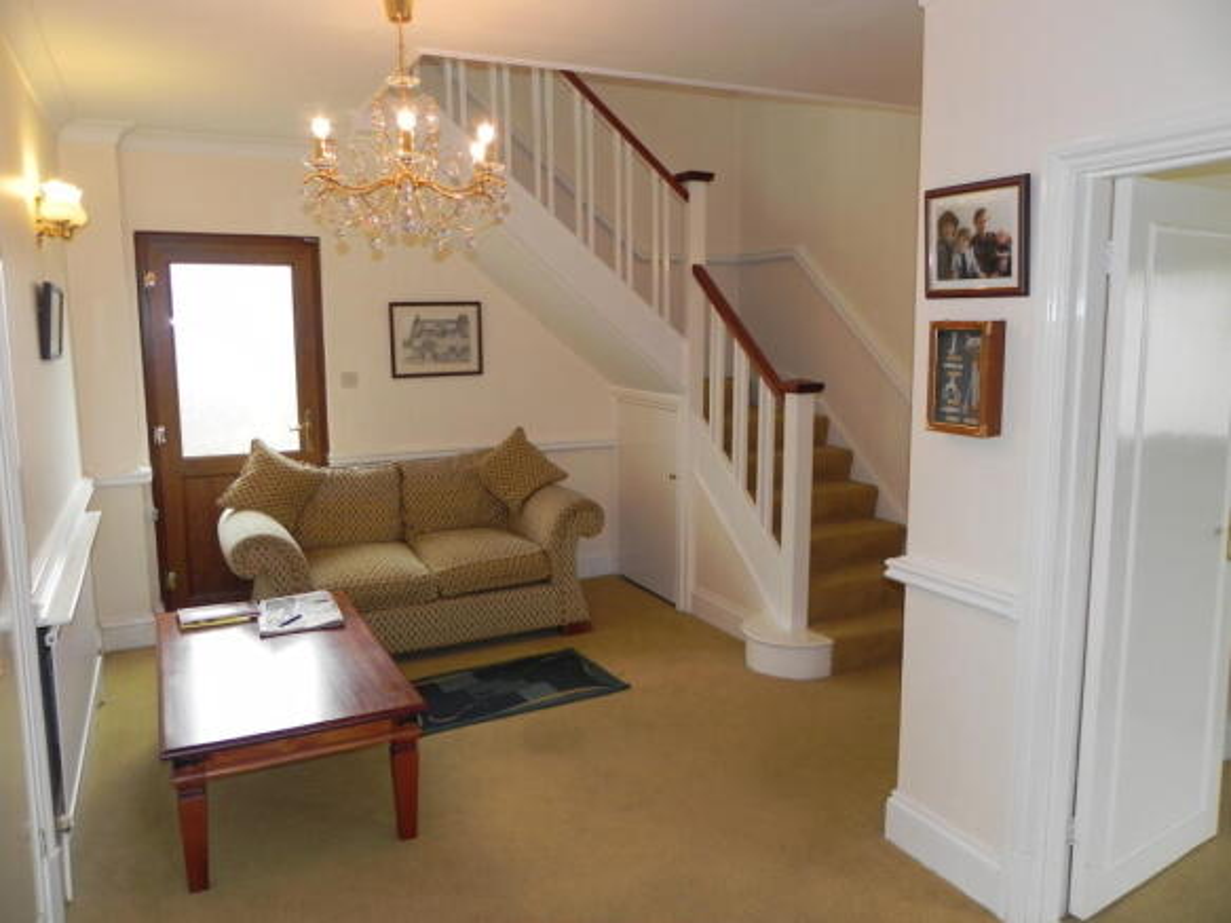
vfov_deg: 53.0
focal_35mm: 26
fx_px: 924
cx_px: 616
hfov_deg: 67.3
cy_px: 462
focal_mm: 4.6
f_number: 3.5
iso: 160
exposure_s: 1/73.8
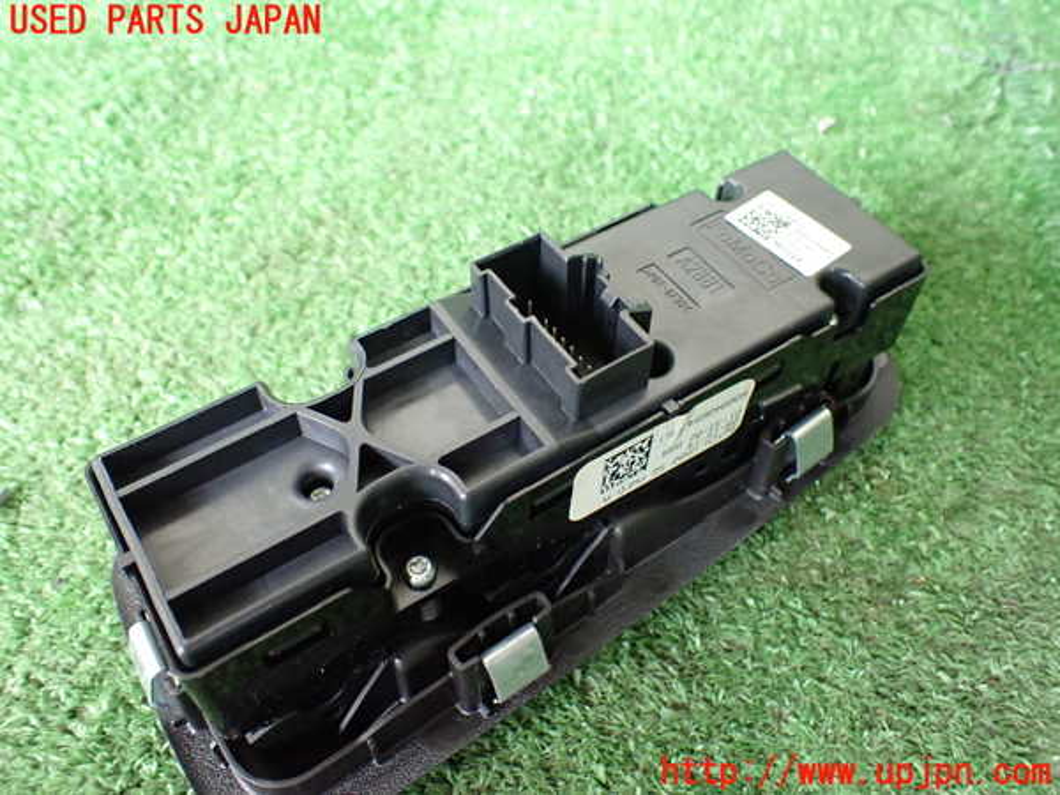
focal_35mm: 30
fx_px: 919
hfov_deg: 60.0
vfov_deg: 46.8
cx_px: 530
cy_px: 398
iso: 800
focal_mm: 5.4
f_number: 2.3
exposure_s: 1/125
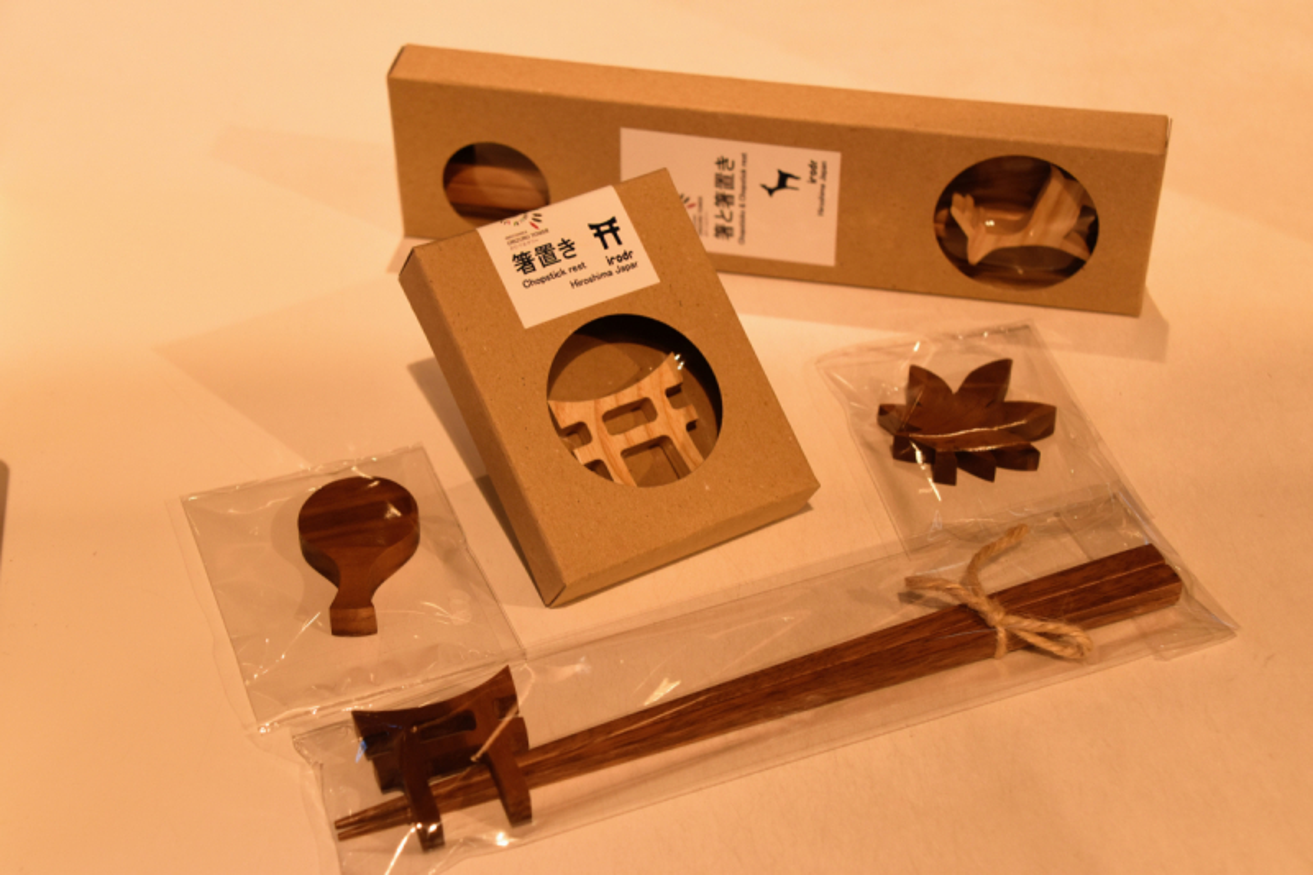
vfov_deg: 22.6
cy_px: 438
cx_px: 656
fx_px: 2188
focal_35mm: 60
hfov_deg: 33.4
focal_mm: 40
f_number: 8
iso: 400
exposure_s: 1/250
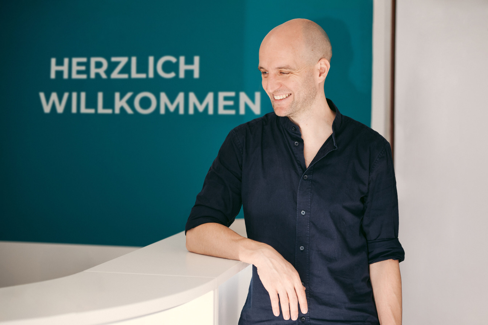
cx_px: 244
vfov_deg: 19.5
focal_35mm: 70
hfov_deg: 28.8
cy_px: 162
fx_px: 949
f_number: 2.8
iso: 160
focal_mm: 70
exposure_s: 1/160
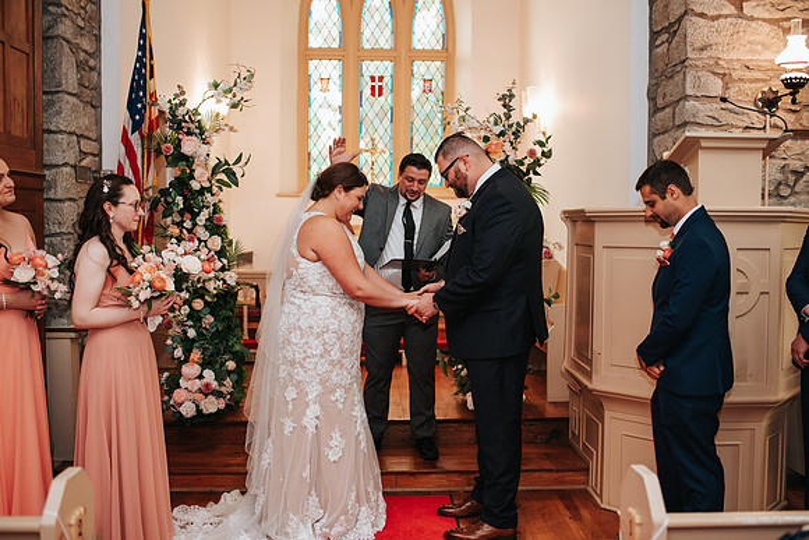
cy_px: 265
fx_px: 816
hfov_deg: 52.7
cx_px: 413
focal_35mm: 36
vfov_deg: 36.6
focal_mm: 35
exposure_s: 1/200
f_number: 2.8
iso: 1000
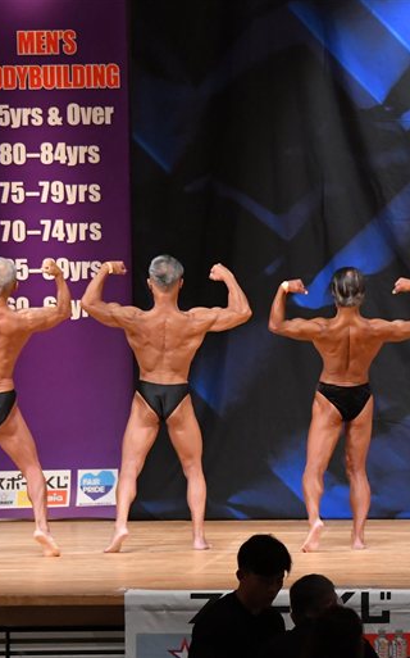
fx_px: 4136
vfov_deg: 9.1
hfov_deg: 5.7
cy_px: 330
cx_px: 313
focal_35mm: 231
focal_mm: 100
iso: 5600
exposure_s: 1/400
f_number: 5.6
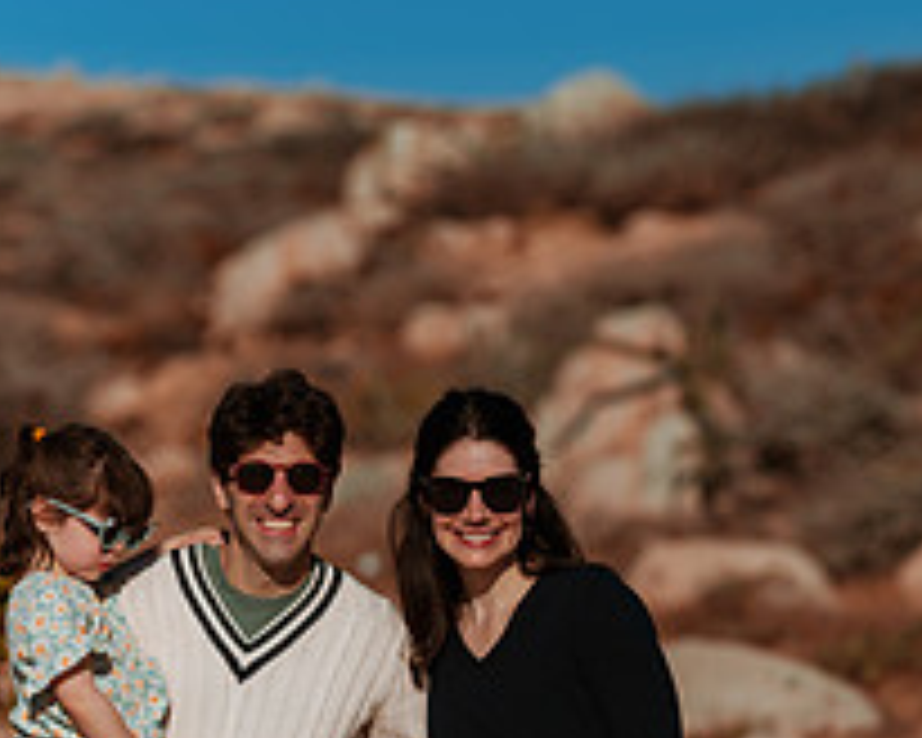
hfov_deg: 7.0
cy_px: 878
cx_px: 351
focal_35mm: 278
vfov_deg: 5.5
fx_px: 7586
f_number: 3.2
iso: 50
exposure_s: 1/3200
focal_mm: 135
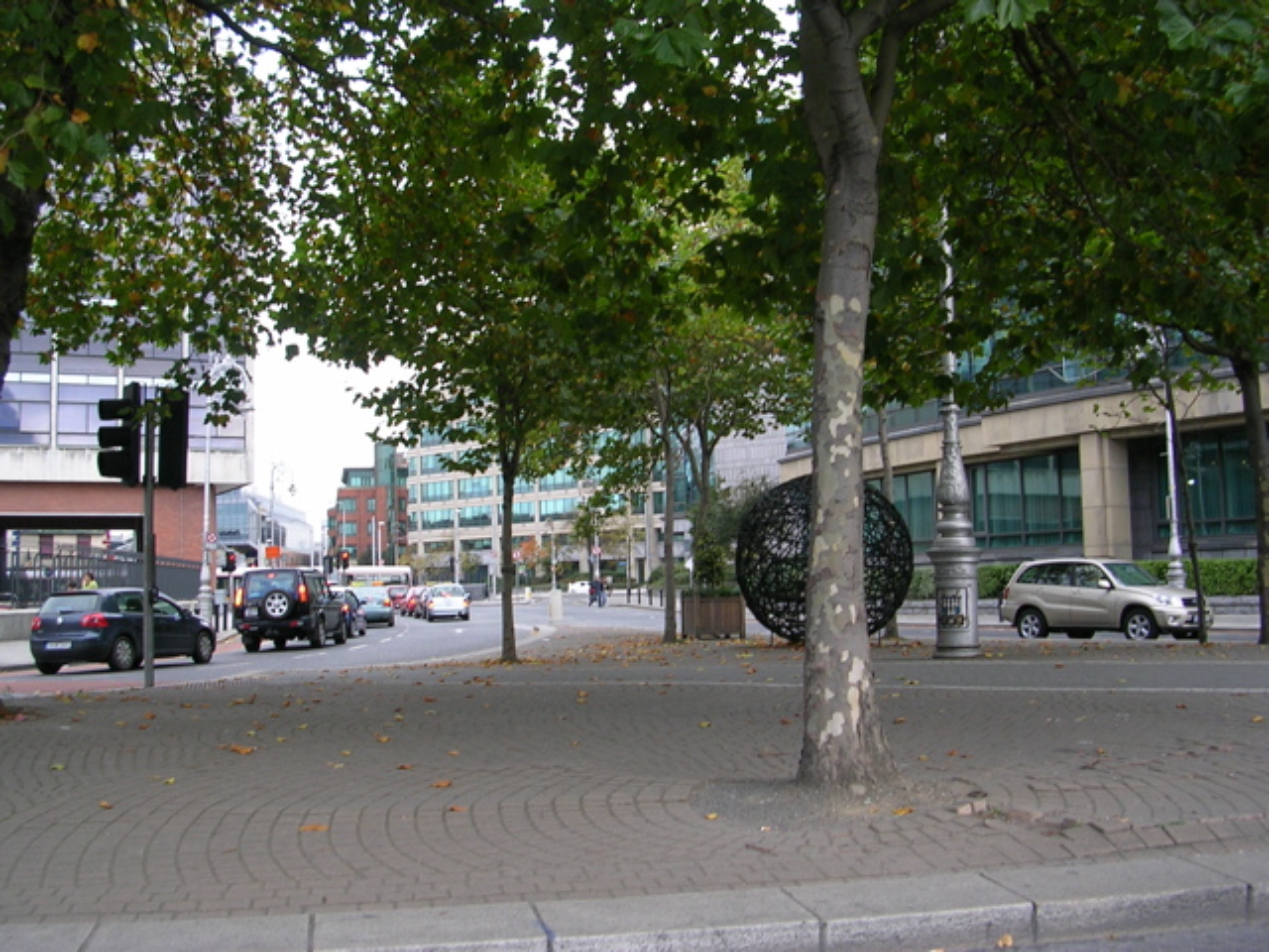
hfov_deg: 49.0
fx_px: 1393
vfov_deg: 37.7
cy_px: 476
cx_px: 634
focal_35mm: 38
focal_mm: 5.8
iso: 50
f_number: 2.8
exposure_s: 1/124
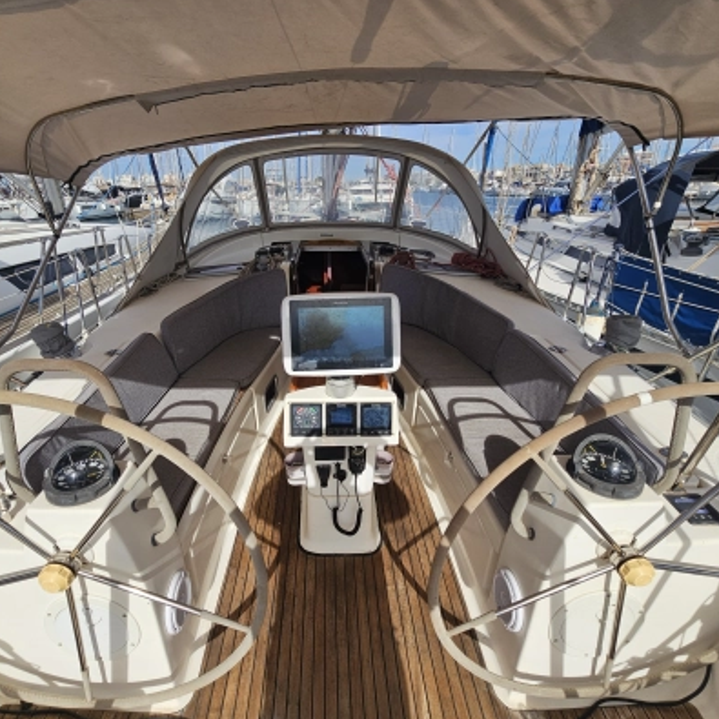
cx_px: 328
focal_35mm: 16
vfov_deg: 87.4
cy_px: 369
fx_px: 376
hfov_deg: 87.2
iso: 50
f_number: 2.2
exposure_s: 1/3381
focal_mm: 2.2
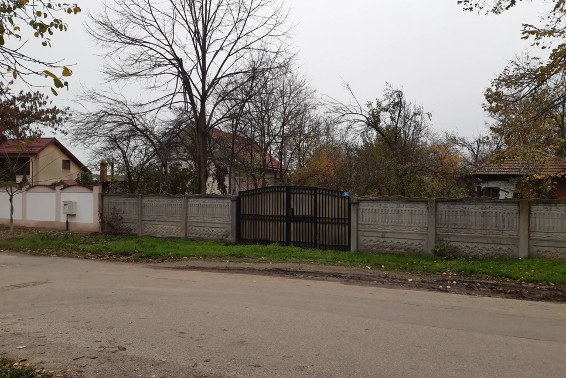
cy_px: 191
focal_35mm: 28
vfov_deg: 46.4
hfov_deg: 65.5
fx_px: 440
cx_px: 289
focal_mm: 3.92
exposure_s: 1/836
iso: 40
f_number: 1.7
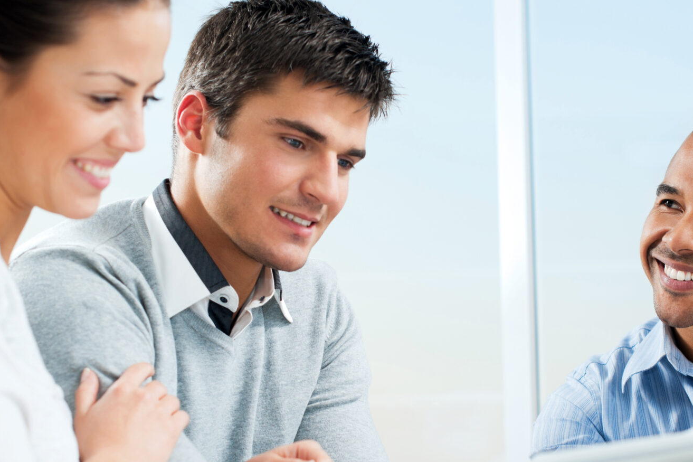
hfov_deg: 25.9
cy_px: 305
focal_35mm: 78
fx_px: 1501
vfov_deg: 17.4
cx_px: 412
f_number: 3.5
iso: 100
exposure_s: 1/250
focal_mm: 50
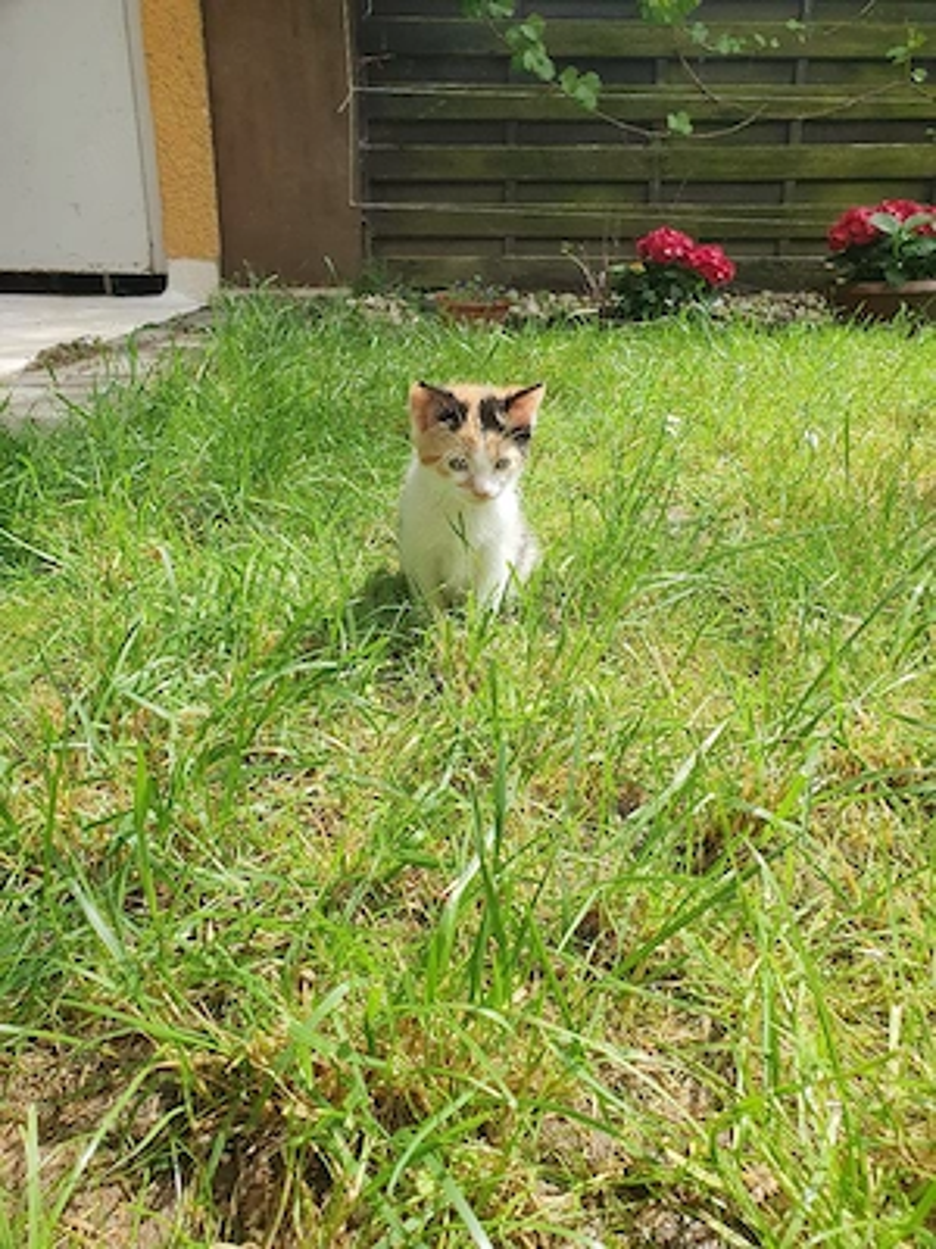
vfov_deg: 67.3
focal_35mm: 26
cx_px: 468
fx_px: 937
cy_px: 624
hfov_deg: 53.1
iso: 50
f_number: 2.4
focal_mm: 4.32
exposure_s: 1/769
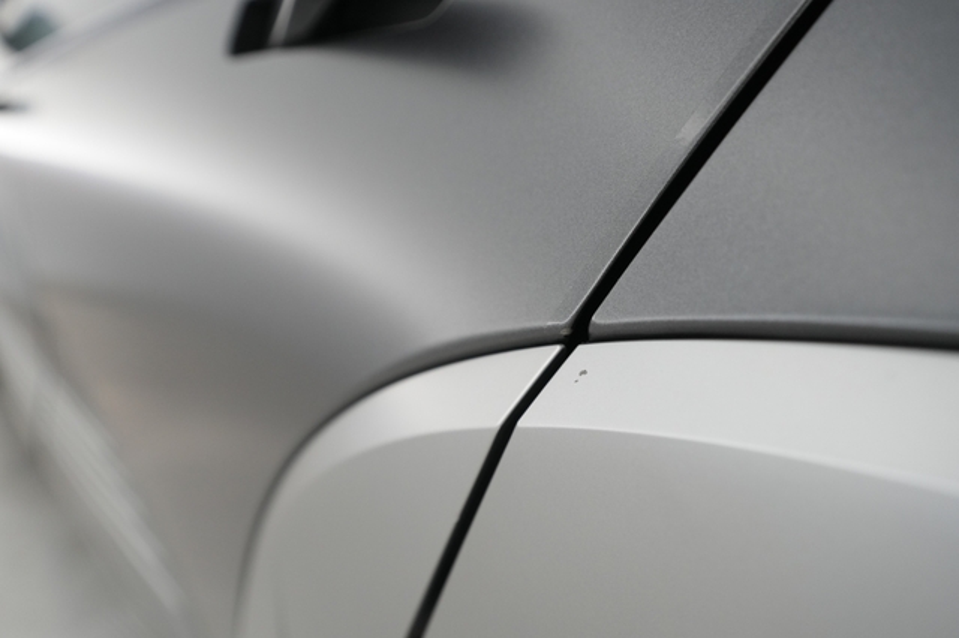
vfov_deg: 46.4
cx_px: 480
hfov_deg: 65.5
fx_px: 745
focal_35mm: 28
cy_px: 319
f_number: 4
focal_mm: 28
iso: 2500
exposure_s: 1/100
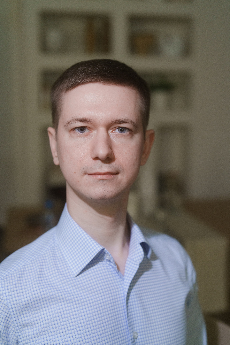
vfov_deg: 39.6
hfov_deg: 27.0
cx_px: 115
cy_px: 172
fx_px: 479
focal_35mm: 50
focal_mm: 50
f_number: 2.2
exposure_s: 1/100
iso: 1000
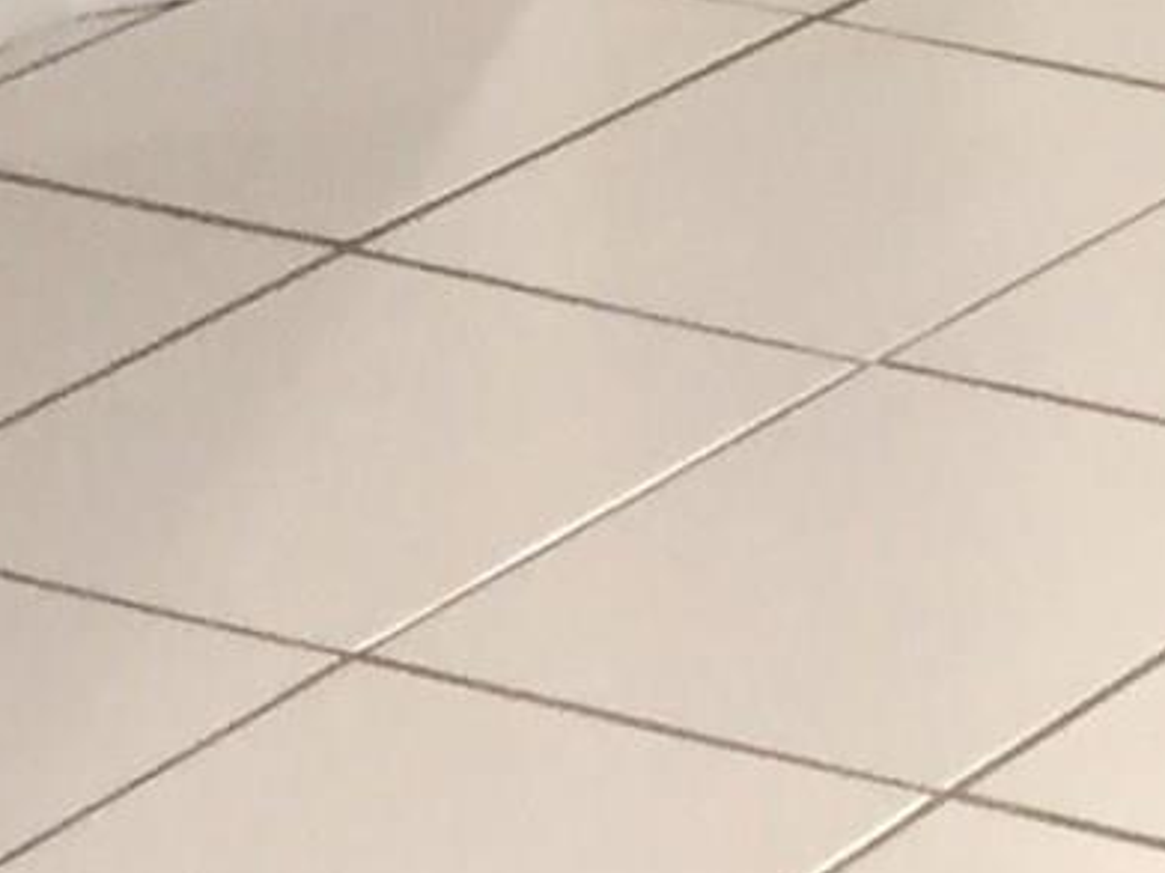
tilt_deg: -7.0
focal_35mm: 228
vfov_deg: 5.9
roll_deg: -0.1
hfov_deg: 7.7
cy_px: -2062
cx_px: 3352
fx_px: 7671
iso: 100
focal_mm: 4.15
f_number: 2.2
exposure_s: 1/30
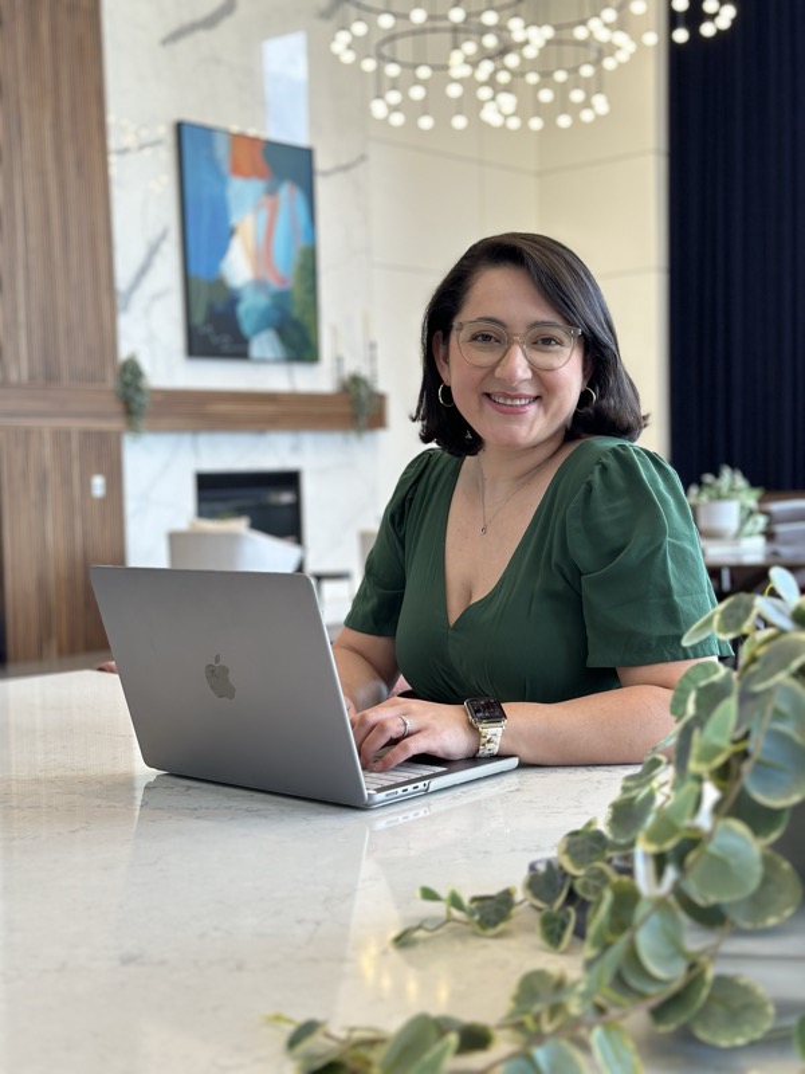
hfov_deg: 30.3
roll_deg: +1.6
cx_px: 402
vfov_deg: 39.7
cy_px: 537
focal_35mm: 48
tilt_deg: -1.7
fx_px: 1488
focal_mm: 6.86
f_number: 1.78
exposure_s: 1/120
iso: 100
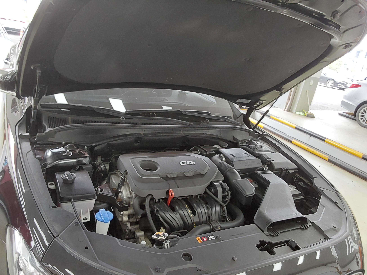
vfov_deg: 49.7
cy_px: 138
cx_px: 184
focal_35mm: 28
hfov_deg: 63.4
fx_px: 297
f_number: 1.9
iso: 125
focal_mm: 2.91
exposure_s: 1/60
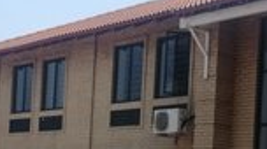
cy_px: 171
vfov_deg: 12.2
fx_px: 686
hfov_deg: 22.0
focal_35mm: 97
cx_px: 167
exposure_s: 1/1155
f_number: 2
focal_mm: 3.79
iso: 50
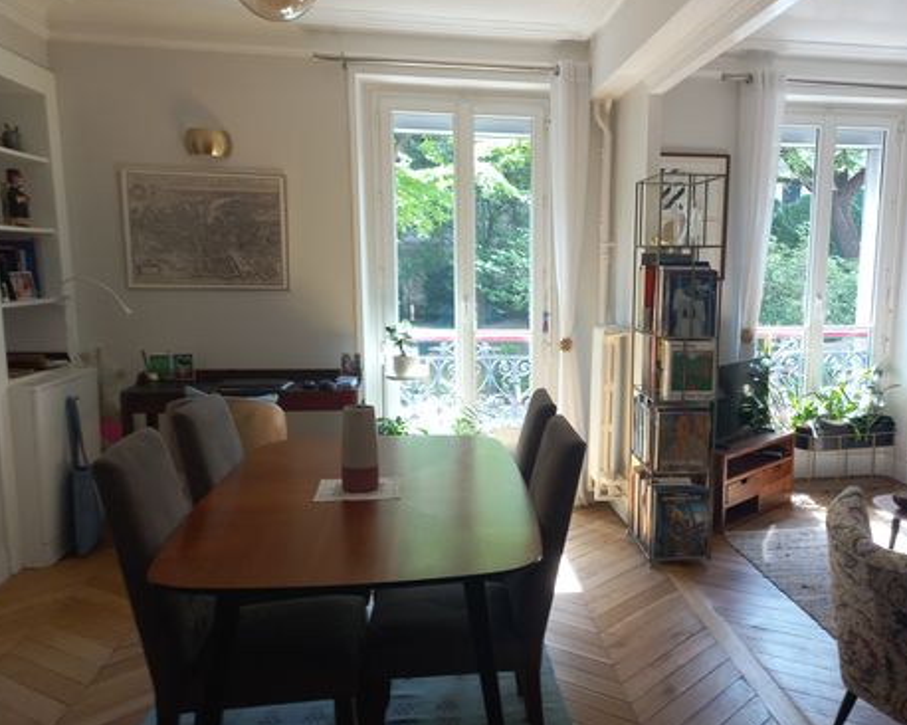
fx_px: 859
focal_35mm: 32
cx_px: 580
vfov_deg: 45.7
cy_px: 386
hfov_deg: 54.9
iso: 80
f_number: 1.8
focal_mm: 4.6
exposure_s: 1/50
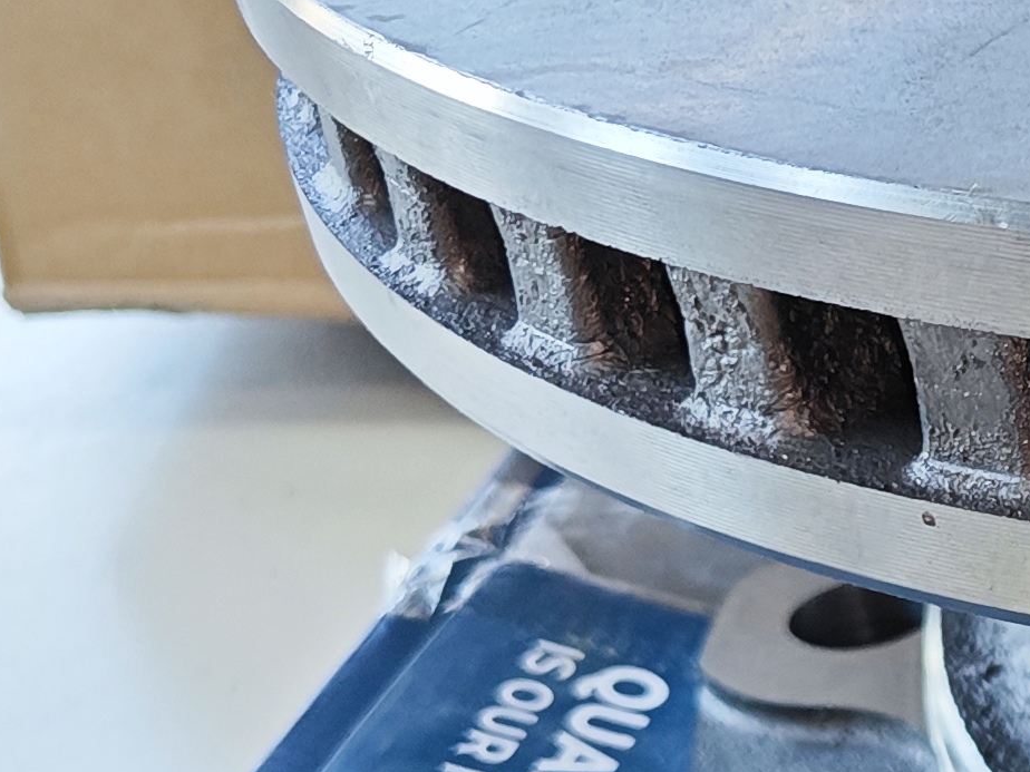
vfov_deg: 14.2
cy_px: 819
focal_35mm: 102
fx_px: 3035
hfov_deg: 16.1
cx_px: 1884
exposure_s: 1/100
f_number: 1.8
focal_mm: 5.43
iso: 125
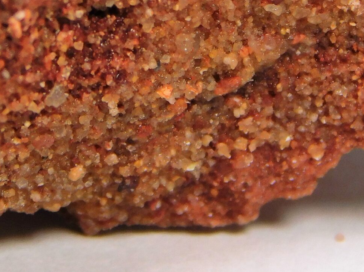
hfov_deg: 3.2
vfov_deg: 2.4
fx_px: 6465
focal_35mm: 615
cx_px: 96
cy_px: -86
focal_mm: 41.3
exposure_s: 1/250
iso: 125
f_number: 5.6
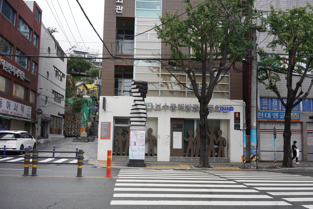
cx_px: 156
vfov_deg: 37.9
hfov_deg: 54.4
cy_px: 104
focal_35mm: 35
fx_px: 304
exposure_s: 1/100
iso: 400
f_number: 10
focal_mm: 35
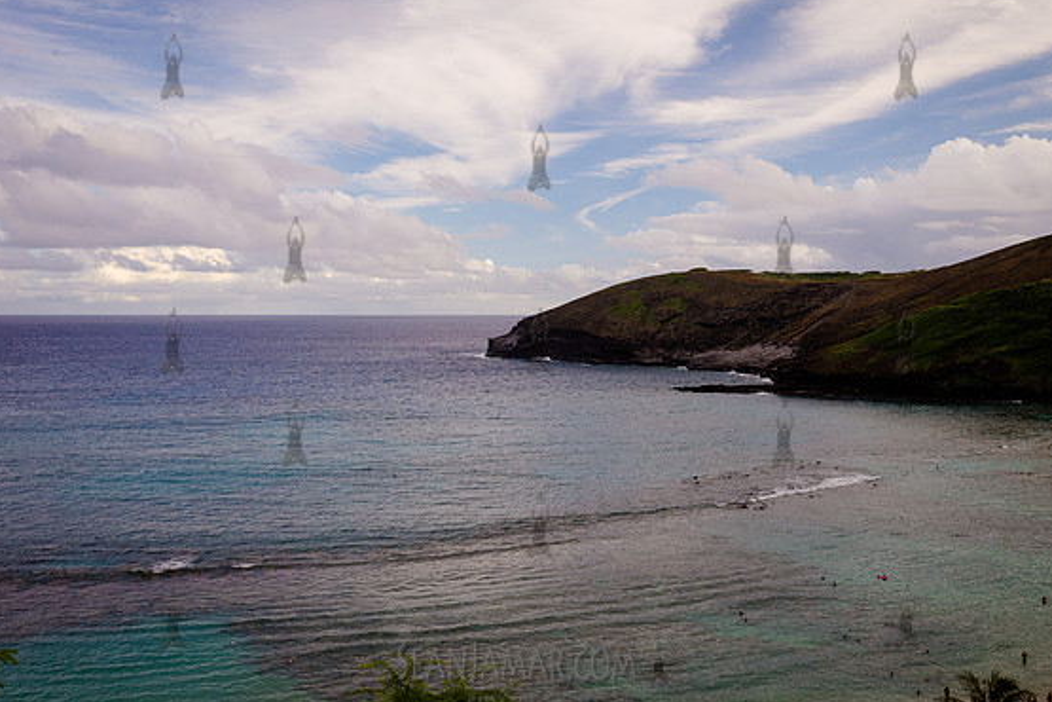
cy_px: 341
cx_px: 538
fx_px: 1081
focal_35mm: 37
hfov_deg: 51.9
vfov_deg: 35.9
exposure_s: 1/640
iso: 1600
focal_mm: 35
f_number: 11
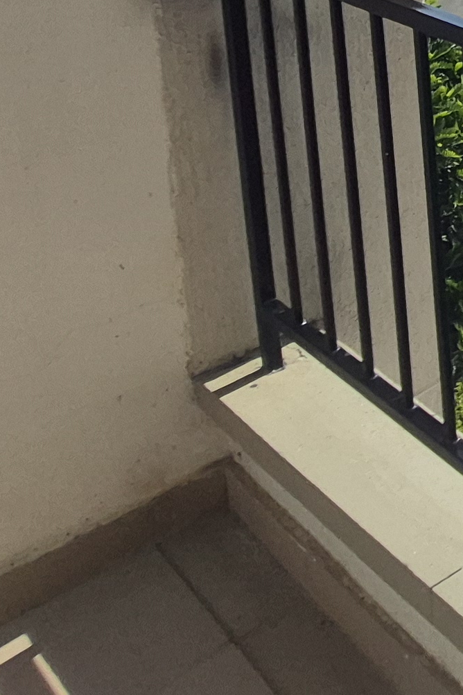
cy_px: -149
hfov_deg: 17.8
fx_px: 1042
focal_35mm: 54
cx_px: 916
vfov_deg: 30.9
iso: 50
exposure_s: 1/3936
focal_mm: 1.74
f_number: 2.2
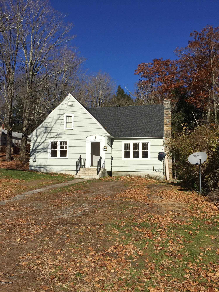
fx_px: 245
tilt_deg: +8.9
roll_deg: -0.2
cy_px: 146
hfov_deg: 48.2
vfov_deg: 61.7
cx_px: 110
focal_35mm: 29
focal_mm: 4.15
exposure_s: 1/3968
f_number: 2.2
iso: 32
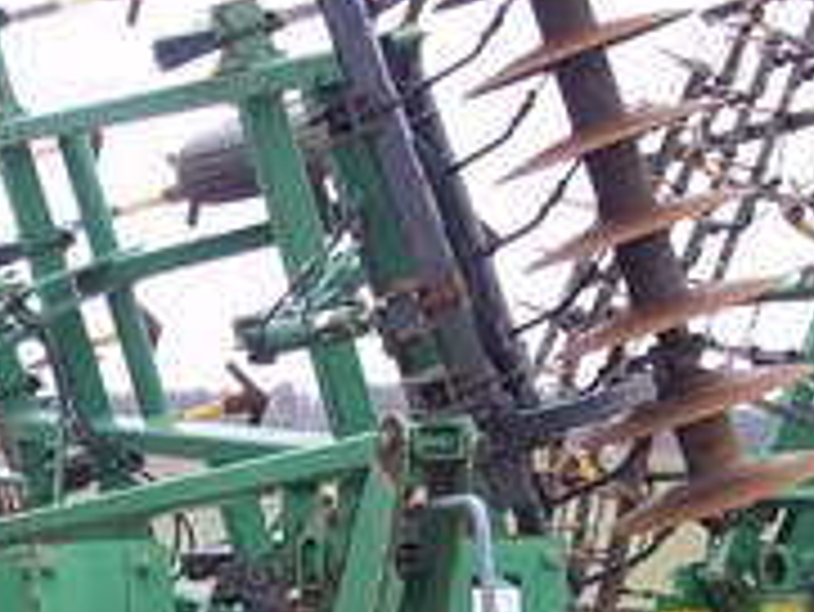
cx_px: 76
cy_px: 634
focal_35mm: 108
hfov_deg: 17.9
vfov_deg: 13.5
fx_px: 2541
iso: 80
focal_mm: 6.5
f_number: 3.1
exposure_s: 1/100
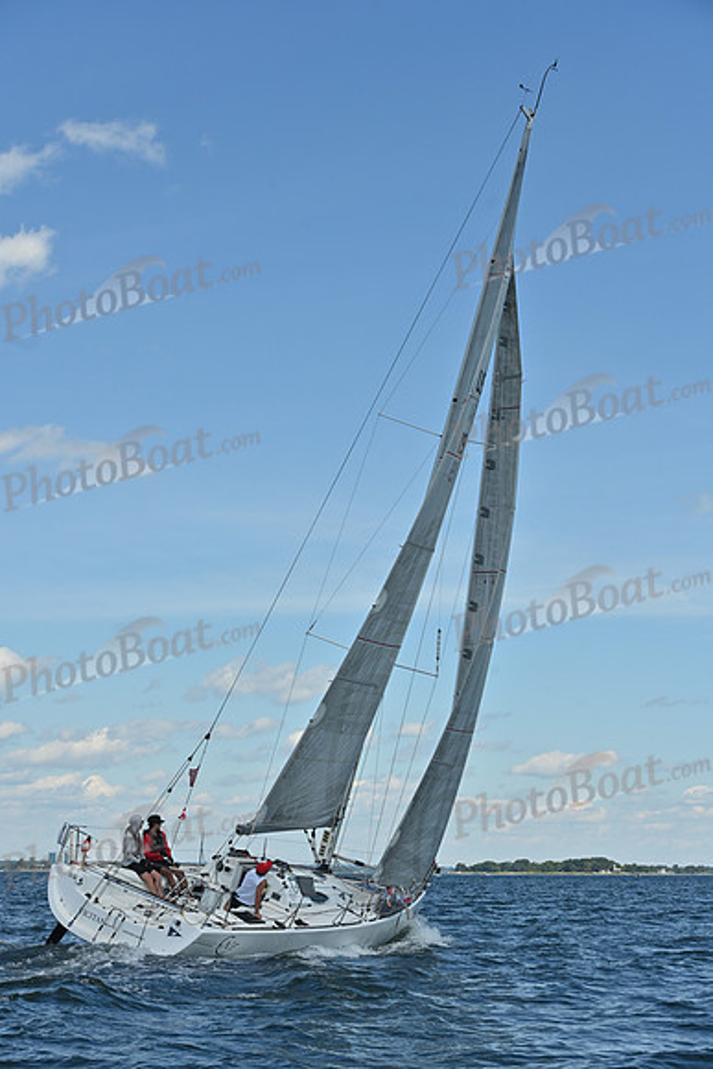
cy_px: 534
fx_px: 2078
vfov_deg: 28.8
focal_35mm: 70
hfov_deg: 19.5
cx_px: 356
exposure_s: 1/1250
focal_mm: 70
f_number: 8
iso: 250
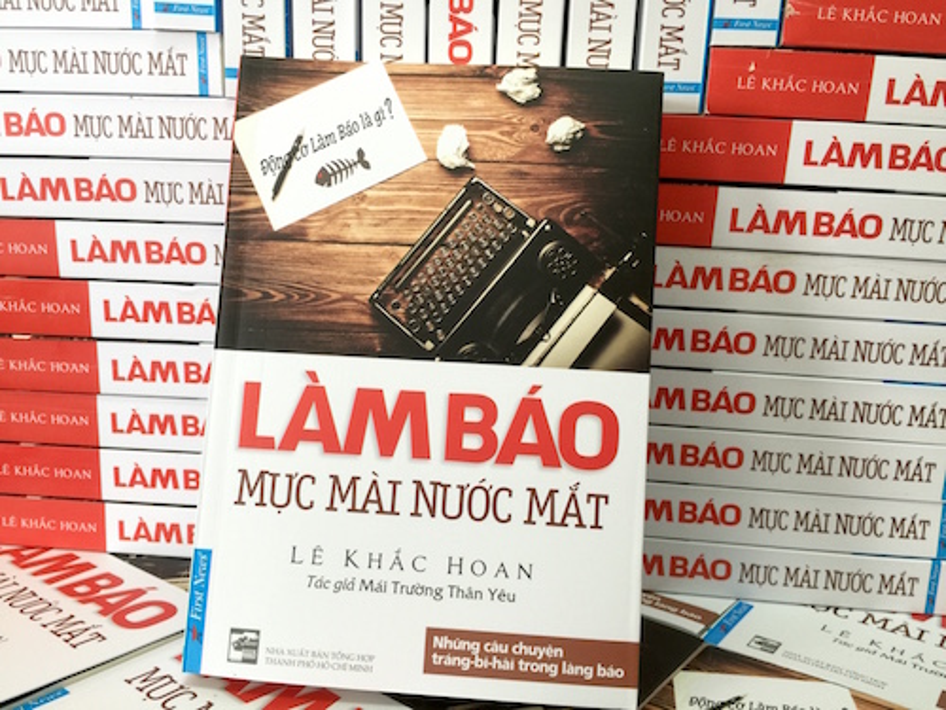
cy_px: 355
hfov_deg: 61.7
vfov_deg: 48.2
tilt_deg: -11.4
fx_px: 793
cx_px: 473
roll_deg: -4.6
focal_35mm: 29
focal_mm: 4.15
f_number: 2.2
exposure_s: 1/17
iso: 50
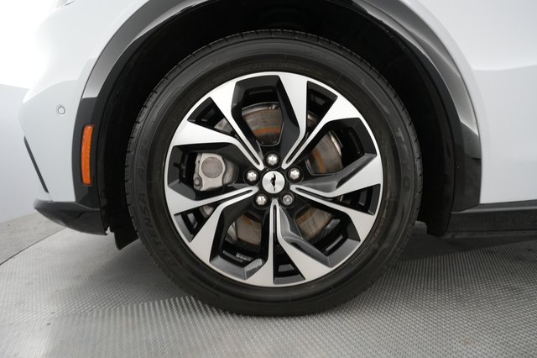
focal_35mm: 24
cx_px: 268
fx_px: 358
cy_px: 179
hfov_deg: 73.8
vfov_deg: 53.1
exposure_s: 1/50
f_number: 4.5
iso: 2500
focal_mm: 24
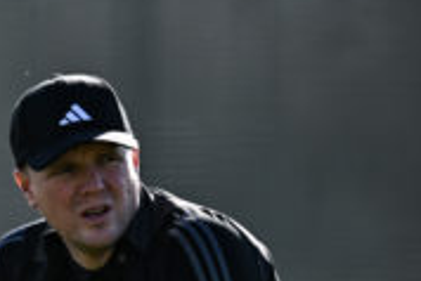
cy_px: 234
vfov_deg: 0.6
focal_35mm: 2362
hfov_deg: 0.9
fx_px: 27644
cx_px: -315
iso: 160
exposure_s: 1/1000
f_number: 4
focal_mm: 560
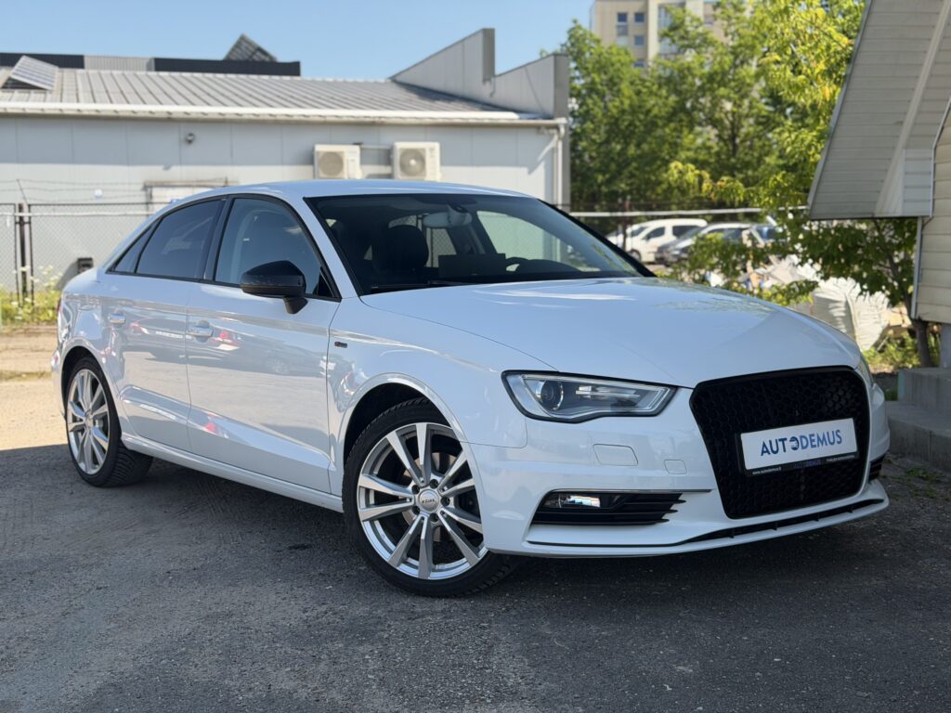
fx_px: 1319
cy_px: 356
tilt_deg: -6.3
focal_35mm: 48
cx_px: 476
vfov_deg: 30.3
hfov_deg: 39.7
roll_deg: +0.8
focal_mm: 6.76
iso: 64
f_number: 1.78
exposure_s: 1/895
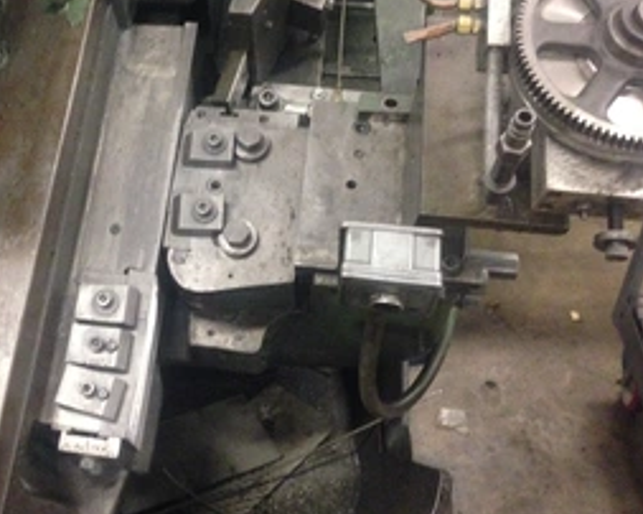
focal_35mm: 51
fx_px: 970
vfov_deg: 29.6
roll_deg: +0.9
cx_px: 165
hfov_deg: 35.9
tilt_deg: -35.8
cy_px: 198
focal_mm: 4.12
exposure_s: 1/15
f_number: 2.4
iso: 500
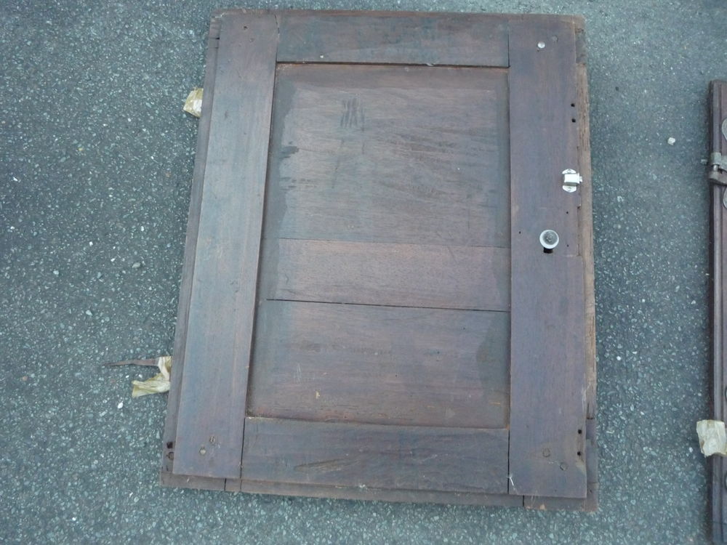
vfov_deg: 46.8
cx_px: 364
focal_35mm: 30
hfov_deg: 60.0
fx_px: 630
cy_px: 272
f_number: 3.3
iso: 400
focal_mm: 5.2
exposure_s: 1/125
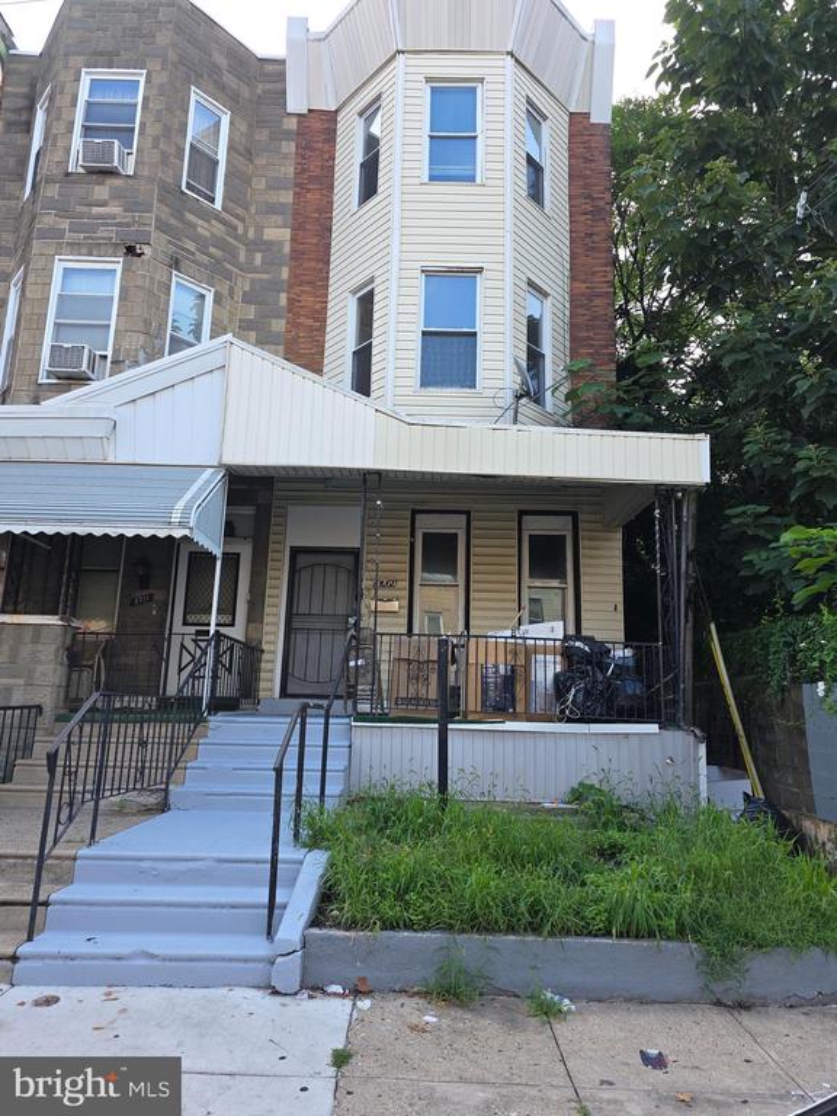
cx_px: 418
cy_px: 558
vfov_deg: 73.9
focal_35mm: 23
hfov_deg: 58.9
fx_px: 742
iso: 12
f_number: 1.7
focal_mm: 6.3
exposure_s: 1/120
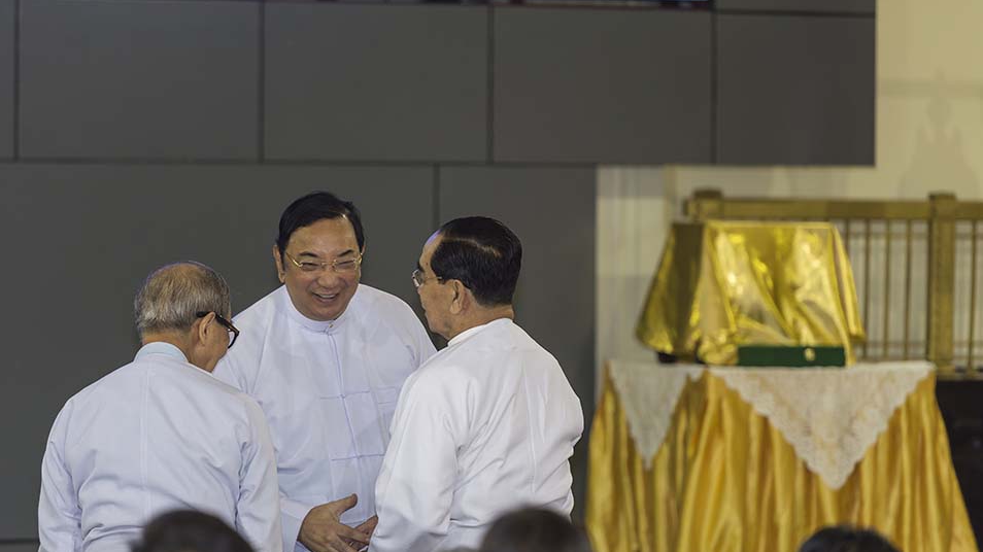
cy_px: 327
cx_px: 494
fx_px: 5081
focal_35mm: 195
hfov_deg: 11.0
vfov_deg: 6.2
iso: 720
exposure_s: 1/125
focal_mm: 185
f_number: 3.5
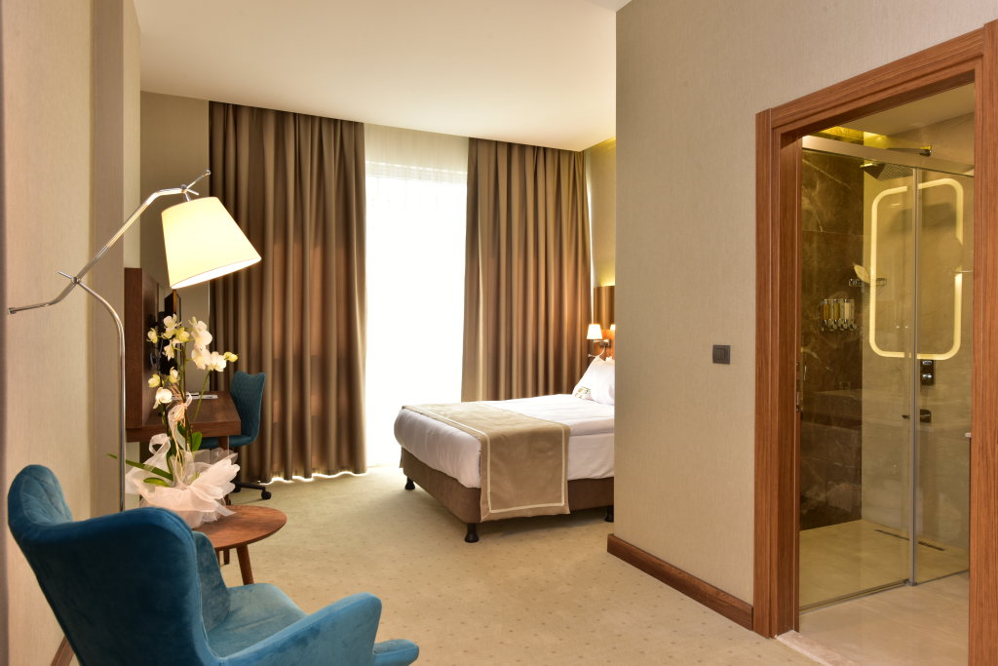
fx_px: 638
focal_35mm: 23
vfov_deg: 55.1
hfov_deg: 76.1
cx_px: 499
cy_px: 333
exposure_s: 1/1.3
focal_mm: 23
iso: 100
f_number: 11
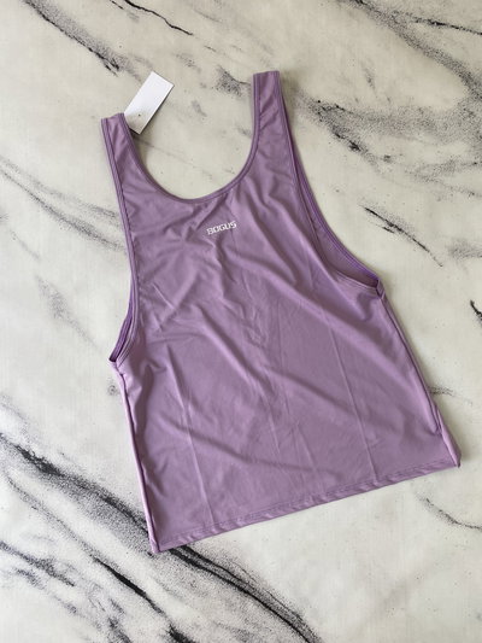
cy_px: 322
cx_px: 241
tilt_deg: -89.4
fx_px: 483
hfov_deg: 53.1
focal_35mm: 26
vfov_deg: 67.3
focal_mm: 4.25
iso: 50
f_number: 1.8
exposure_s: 1/100
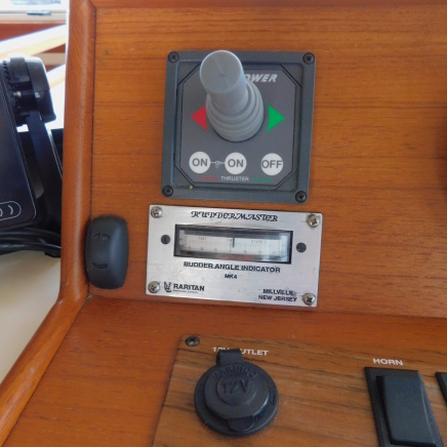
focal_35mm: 28
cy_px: 238
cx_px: 226
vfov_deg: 57.3
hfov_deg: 57.3
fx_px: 409
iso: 200
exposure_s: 1/30
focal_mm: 4
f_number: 3
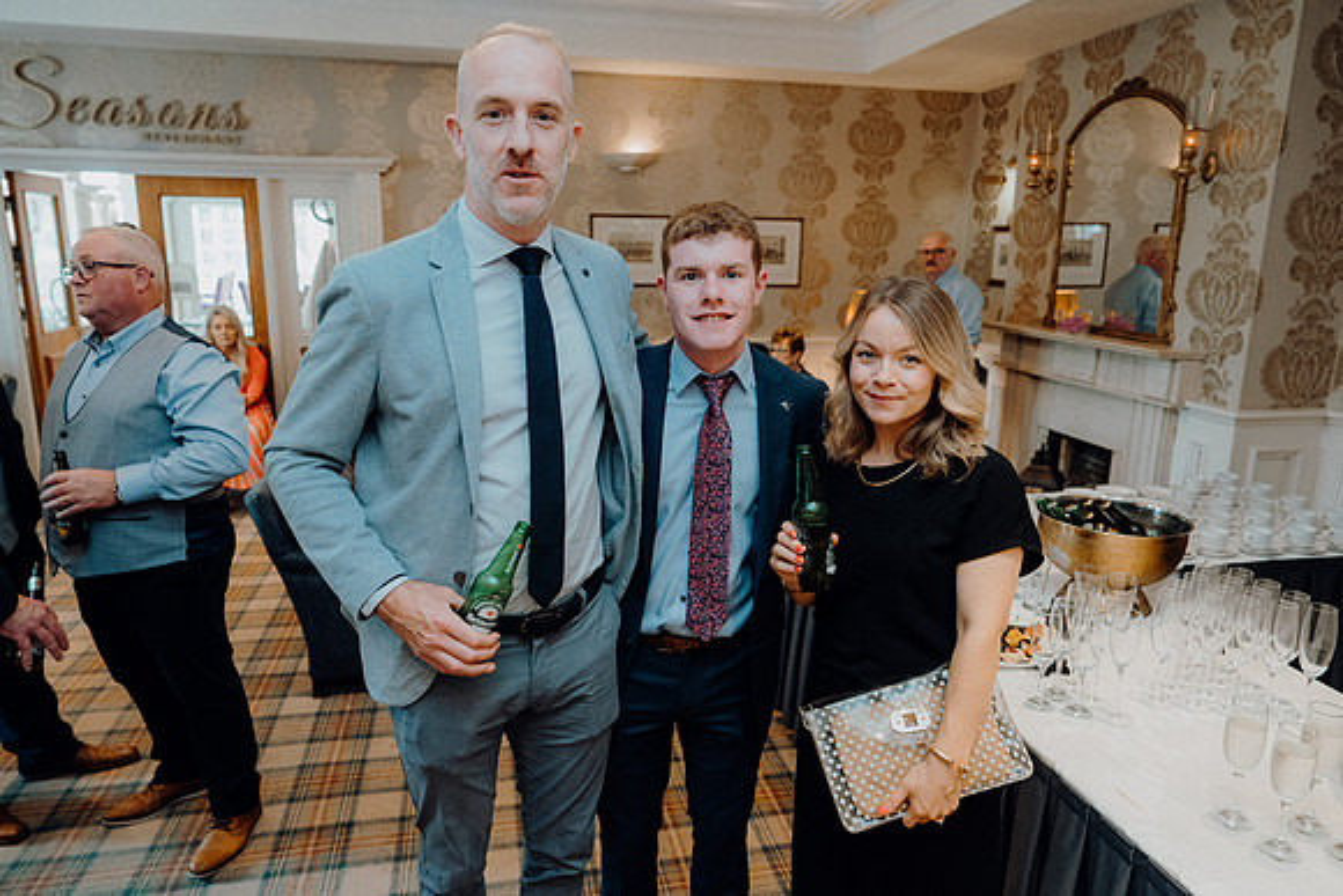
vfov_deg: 53.2
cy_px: 448
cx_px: 672
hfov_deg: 73.7
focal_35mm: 24
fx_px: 896
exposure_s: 1/160
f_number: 3.5
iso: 2500
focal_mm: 24
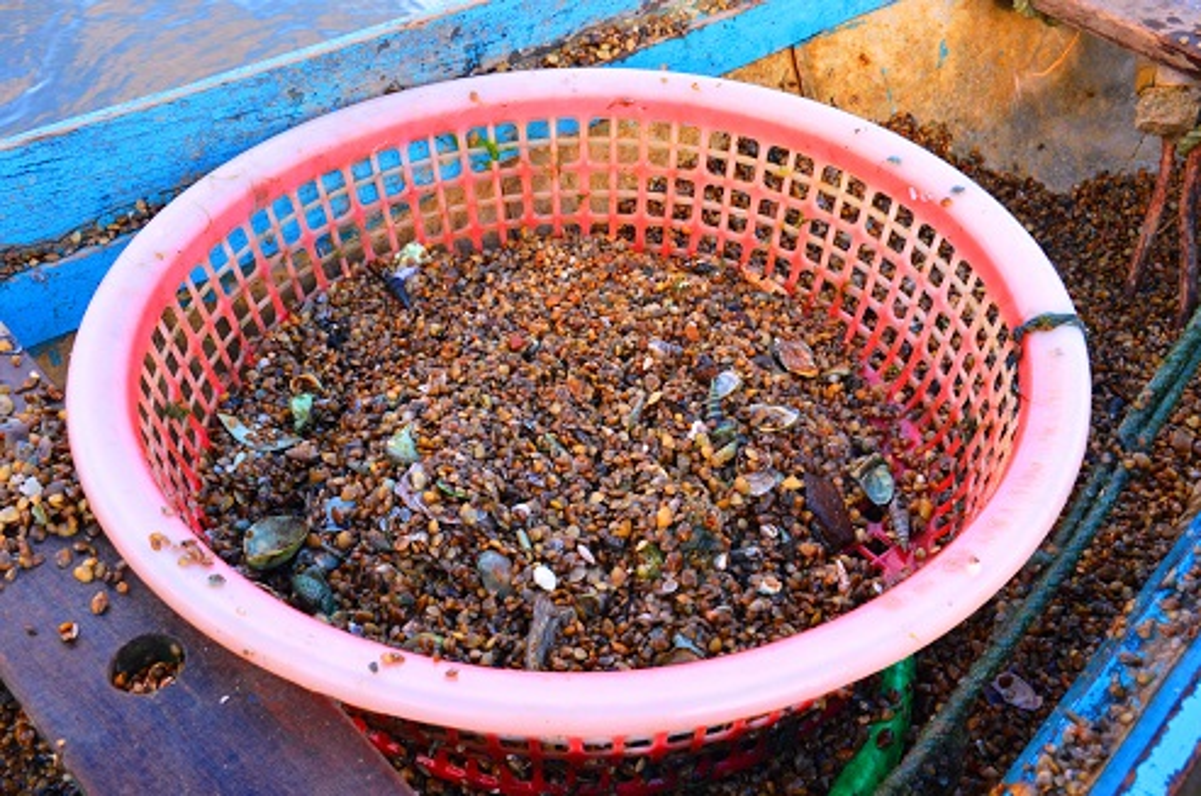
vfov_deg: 39.8
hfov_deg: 57.3
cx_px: 600
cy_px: 398
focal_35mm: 33
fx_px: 1099
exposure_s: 1/60
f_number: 4
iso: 400
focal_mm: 22
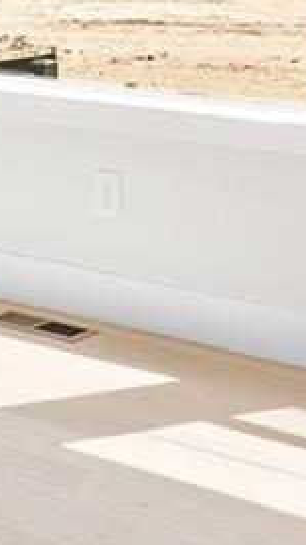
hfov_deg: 10.2
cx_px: -322
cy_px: -73
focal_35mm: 109
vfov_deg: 18.8
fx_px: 1576
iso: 160
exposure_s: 1/100
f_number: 8
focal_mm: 17.5
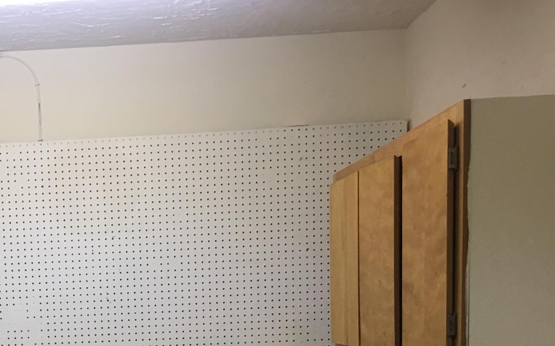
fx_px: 1043
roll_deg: +3.5
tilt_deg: -5.0
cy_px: 431
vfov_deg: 17.8
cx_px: 62
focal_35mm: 69
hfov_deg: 28.7
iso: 50
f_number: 2.2
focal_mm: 4.15
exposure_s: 1/33
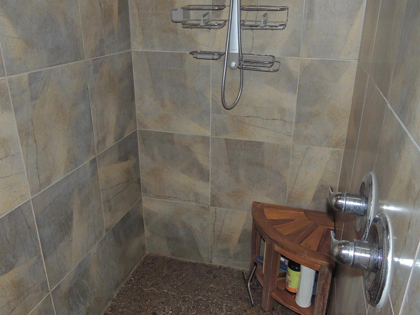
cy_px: 158
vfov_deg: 46.8
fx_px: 364
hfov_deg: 60.0
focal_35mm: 30
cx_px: 210
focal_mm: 5.3
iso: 200
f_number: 3.1
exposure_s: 1/30
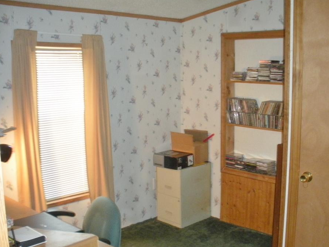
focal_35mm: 40
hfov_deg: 46.8
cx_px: 172
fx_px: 380
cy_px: 132
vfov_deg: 35.9
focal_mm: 6.3
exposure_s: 1/30
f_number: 3.5
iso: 400
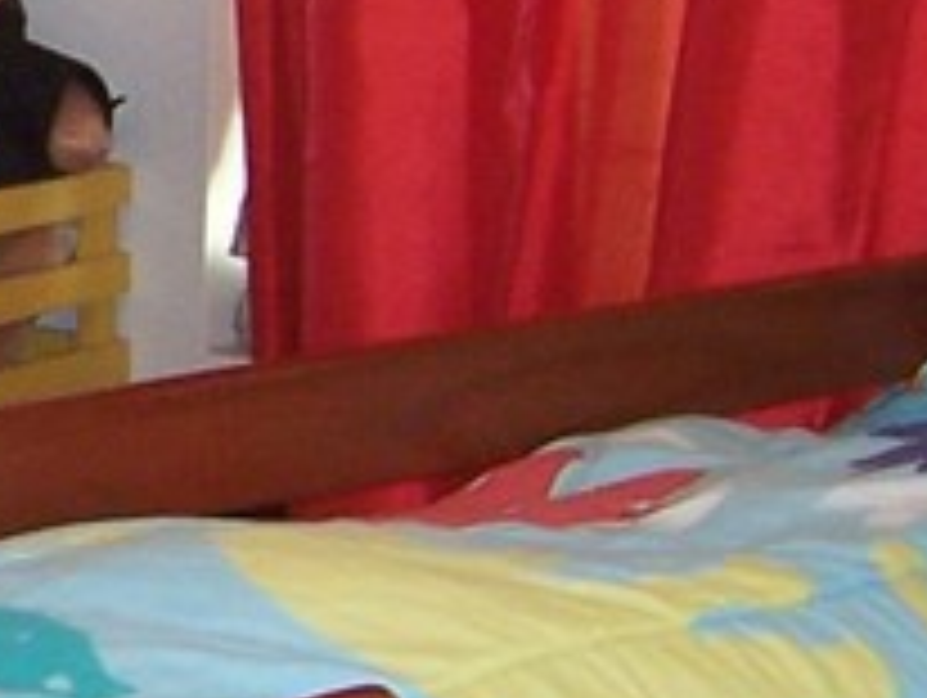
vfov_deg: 9.0
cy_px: 41
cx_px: -716
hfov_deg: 11.2
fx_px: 4397
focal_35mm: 164
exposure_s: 1/60
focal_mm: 5.5
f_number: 2.8
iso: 140
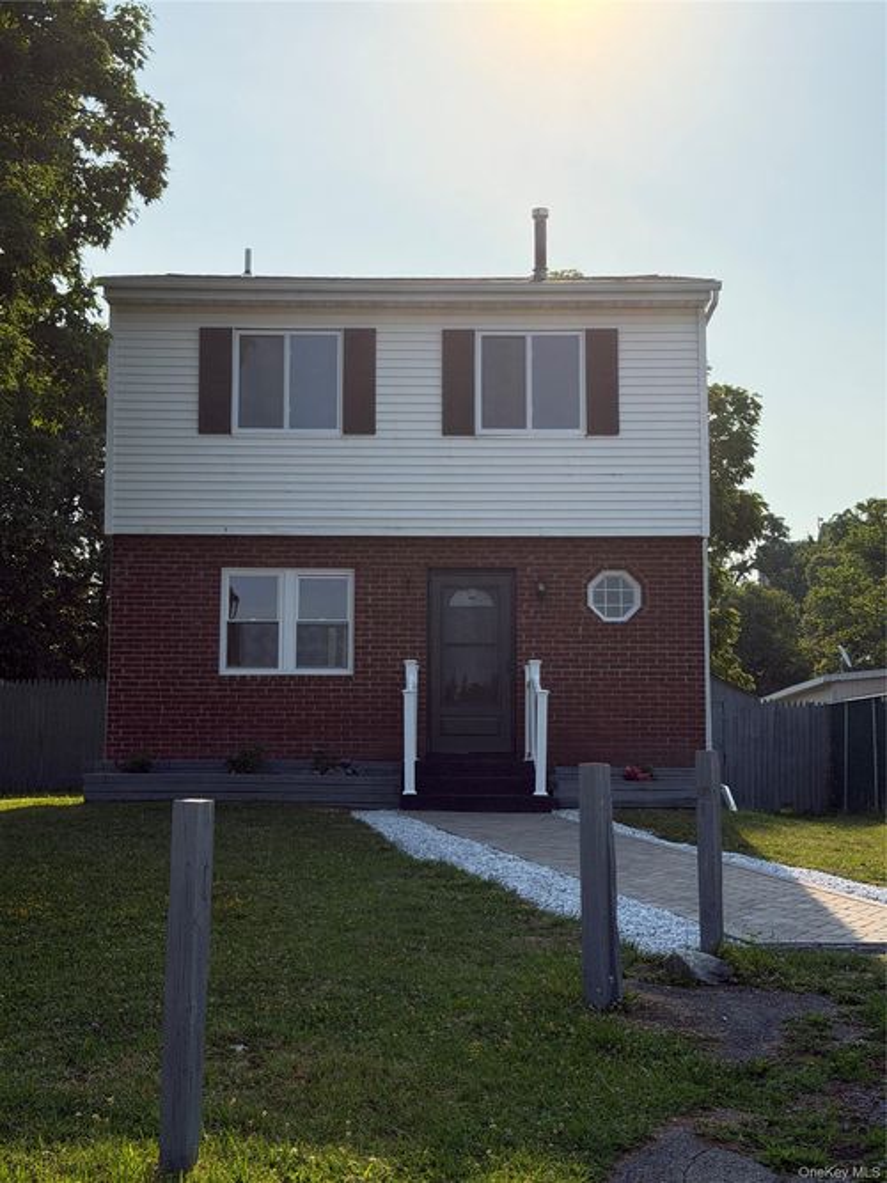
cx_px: 444
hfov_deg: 30.3
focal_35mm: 48
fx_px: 1640
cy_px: 592
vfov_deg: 39.7
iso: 100
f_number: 1.78
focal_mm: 6.76
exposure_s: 1/7874
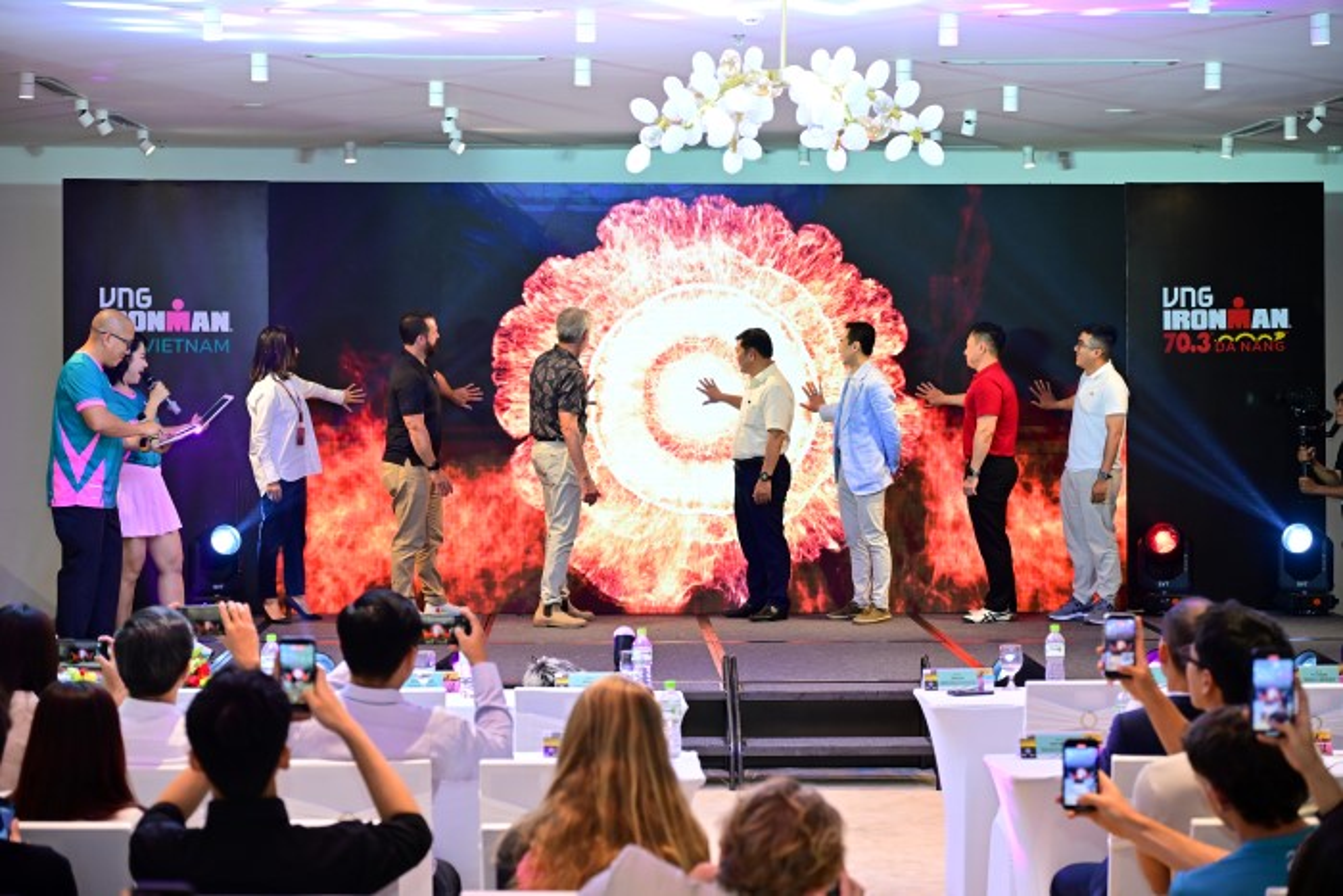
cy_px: 448
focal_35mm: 70
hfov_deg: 28.8
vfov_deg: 19.5
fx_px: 2612
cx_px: 672
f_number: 4
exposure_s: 1/200
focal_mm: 70
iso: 1250
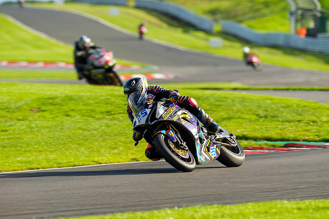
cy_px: 118
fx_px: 3955
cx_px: 178
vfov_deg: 3.2
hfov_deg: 4.8
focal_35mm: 433
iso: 125
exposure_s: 1/400
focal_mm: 400
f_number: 5.6
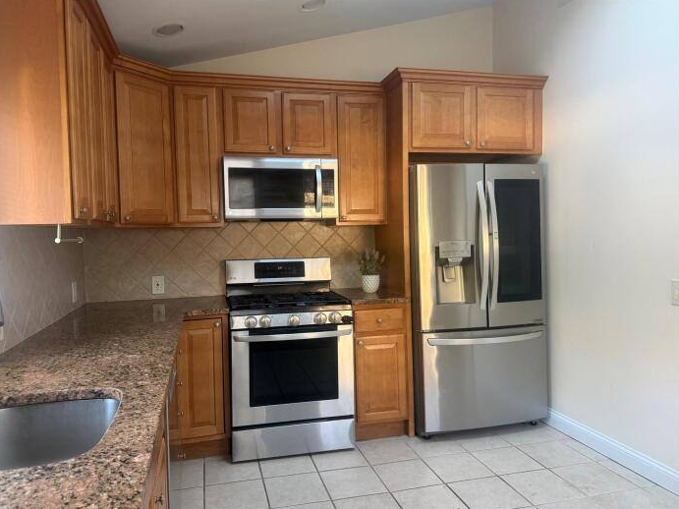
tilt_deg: -2.7
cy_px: 259
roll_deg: +1.1
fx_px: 490
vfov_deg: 54.9
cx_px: 327
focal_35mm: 25
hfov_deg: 69.4
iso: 320
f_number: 1.78
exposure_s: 1/60
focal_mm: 6.76
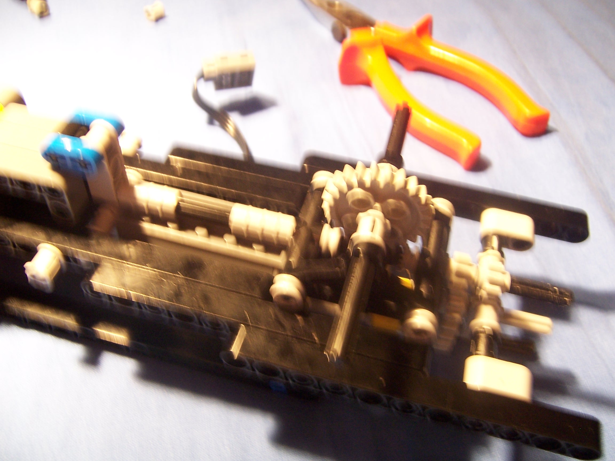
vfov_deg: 42.9
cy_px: 230
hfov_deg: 55.4
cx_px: 308
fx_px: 586
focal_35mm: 33
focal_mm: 5.5
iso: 140
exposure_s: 1/8
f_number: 3.4
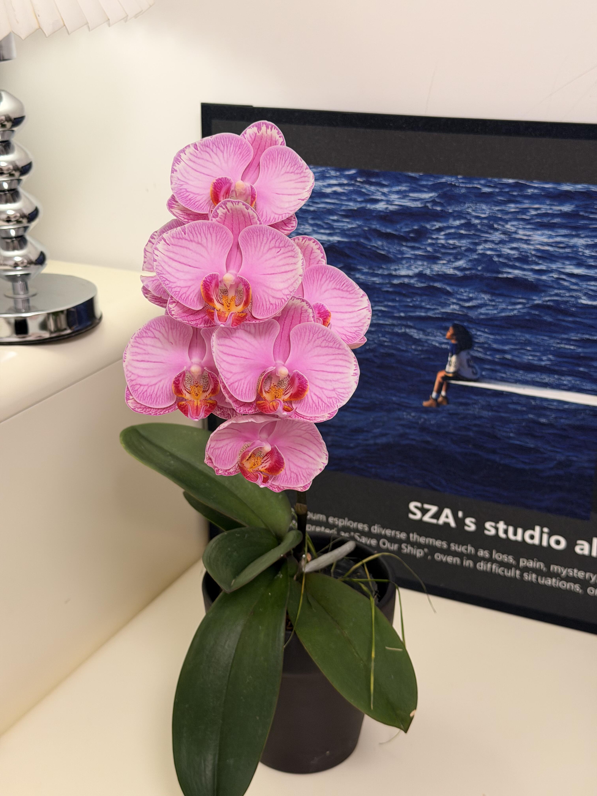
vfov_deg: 39.7
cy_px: 398
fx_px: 1104
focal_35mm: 48
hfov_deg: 30.3
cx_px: 298
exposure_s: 1/50
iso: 160
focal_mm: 6.76
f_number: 1.78
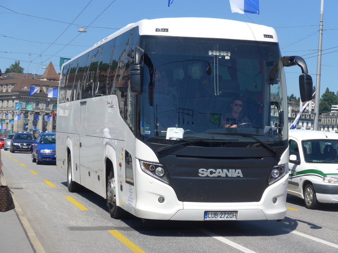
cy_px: 126
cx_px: 169
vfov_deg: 17.2
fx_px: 840
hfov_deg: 22.8
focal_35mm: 86
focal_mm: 17
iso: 80
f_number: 4.5
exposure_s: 1/640
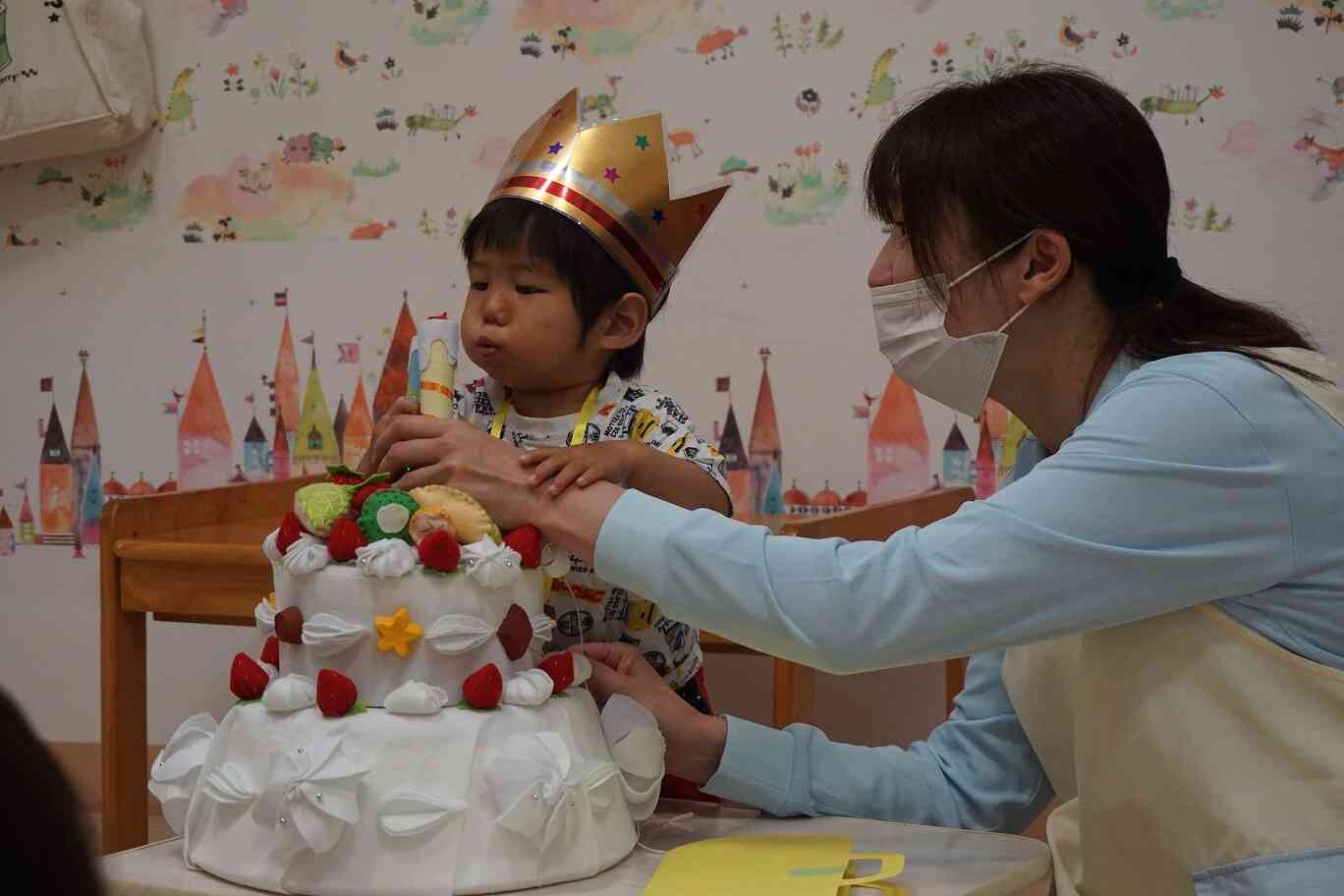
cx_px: 672
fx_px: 2688
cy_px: 448
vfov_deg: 18.9
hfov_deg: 28.1
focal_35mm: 72
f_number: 5.6
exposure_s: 1/160
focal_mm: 48
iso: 1250
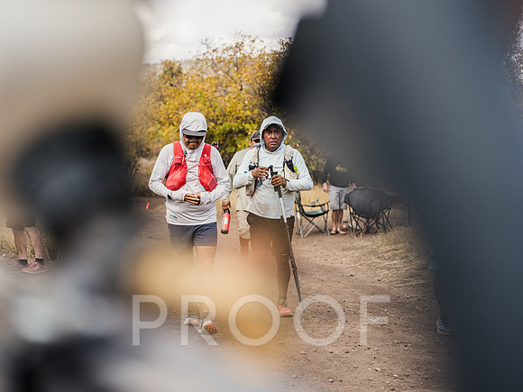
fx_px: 889
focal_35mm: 59
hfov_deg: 32.7
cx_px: 301
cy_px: 202
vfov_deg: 24.9
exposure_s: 1/2000
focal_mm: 50
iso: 200
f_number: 2.2
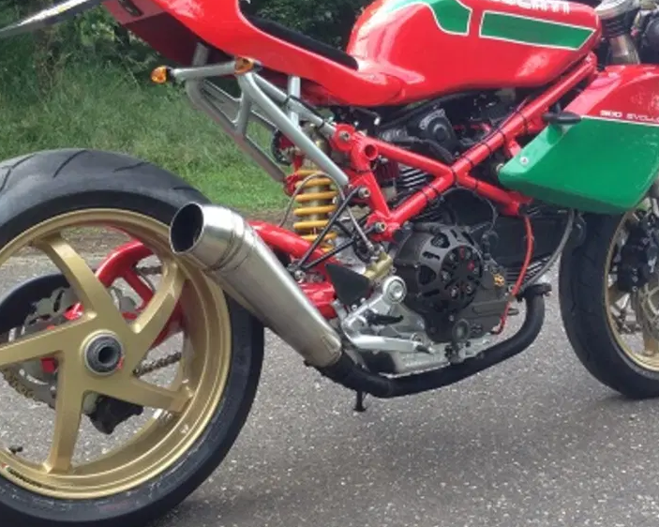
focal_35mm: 55
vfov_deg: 27.6
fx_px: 1072
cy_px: 262
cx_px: 354
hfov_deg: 34.1
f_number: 2.4
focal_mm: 4.12
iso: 50
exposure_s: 1/225
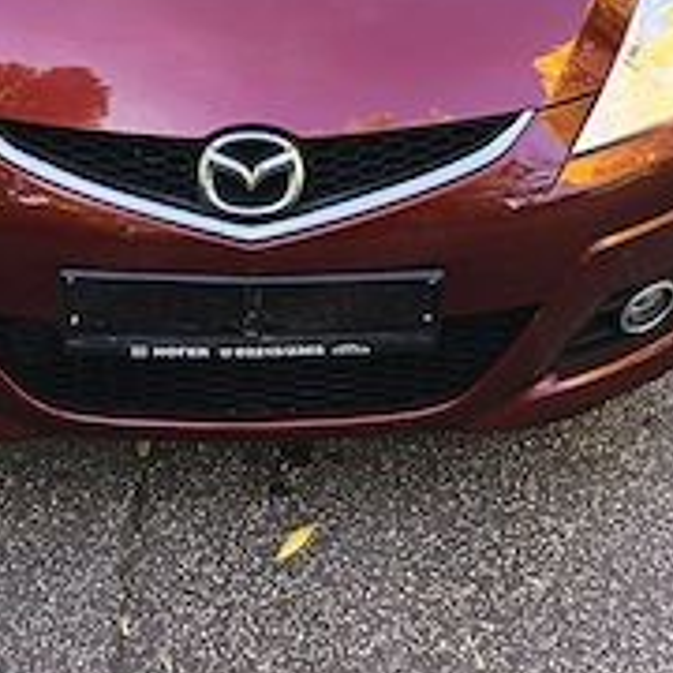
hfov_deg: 34.5
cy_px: 37
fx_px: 1078
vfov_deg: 32.5
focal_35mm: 49
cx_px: 258
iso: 270
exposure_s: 1/100
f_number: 1.75
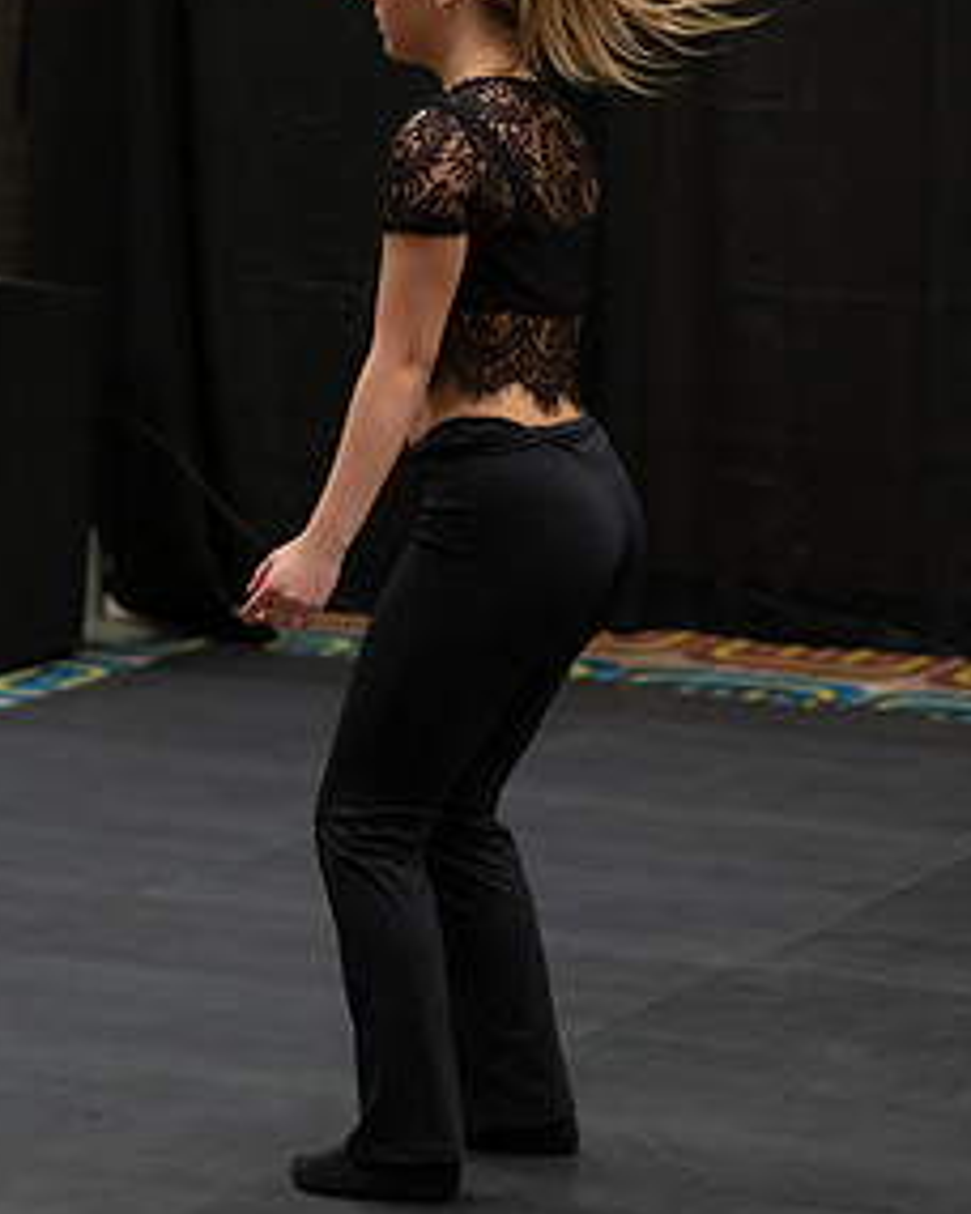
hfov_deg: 8.2
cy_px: 422
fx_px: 6753
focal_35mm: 188
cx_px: 537
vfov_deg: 10.3
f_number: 2
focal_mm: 85
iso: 1250
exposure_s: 1/640
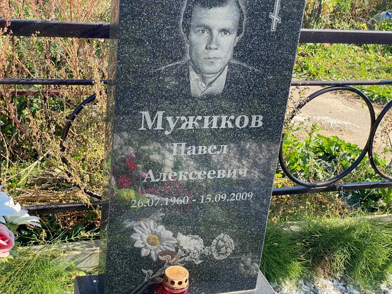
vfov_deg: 28.0
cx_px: 196
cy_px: 147
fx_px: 589
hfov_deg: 36.8
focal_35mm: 52
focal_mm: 6
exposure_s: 1/440
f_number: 2
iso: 20
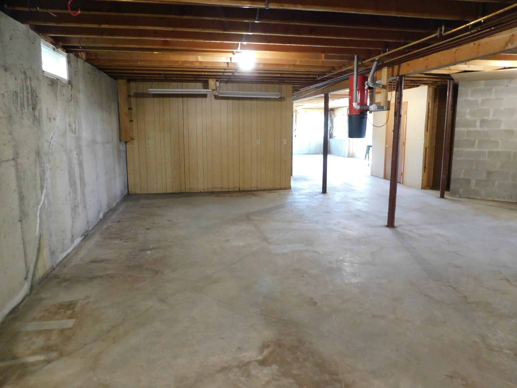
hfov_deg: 71.6
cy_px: 186
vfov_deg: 56.8
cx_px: 257
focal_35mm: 24
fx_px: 358
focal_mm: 4
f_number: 3
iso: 400
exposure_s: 1/10
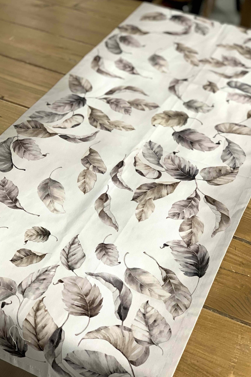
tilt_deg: -41.6
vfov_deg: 36.2
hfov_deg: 24.6
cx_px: 135
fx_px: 575
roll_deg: -5.8
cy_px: 189
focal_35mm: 55
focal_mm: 6
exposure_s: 1/50
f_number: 2.4
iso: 125
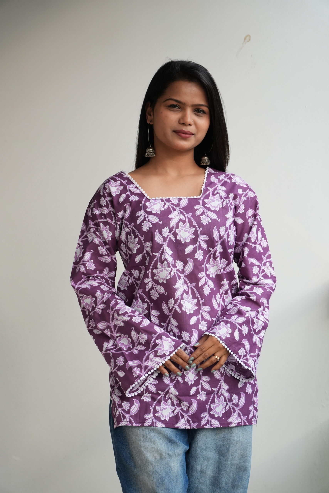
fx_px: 1562
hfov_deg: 12.0
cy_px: 246
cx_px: 164
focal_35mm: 114
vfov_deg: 17.9
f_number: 4
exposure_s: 1/1000
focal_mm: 76
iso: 640
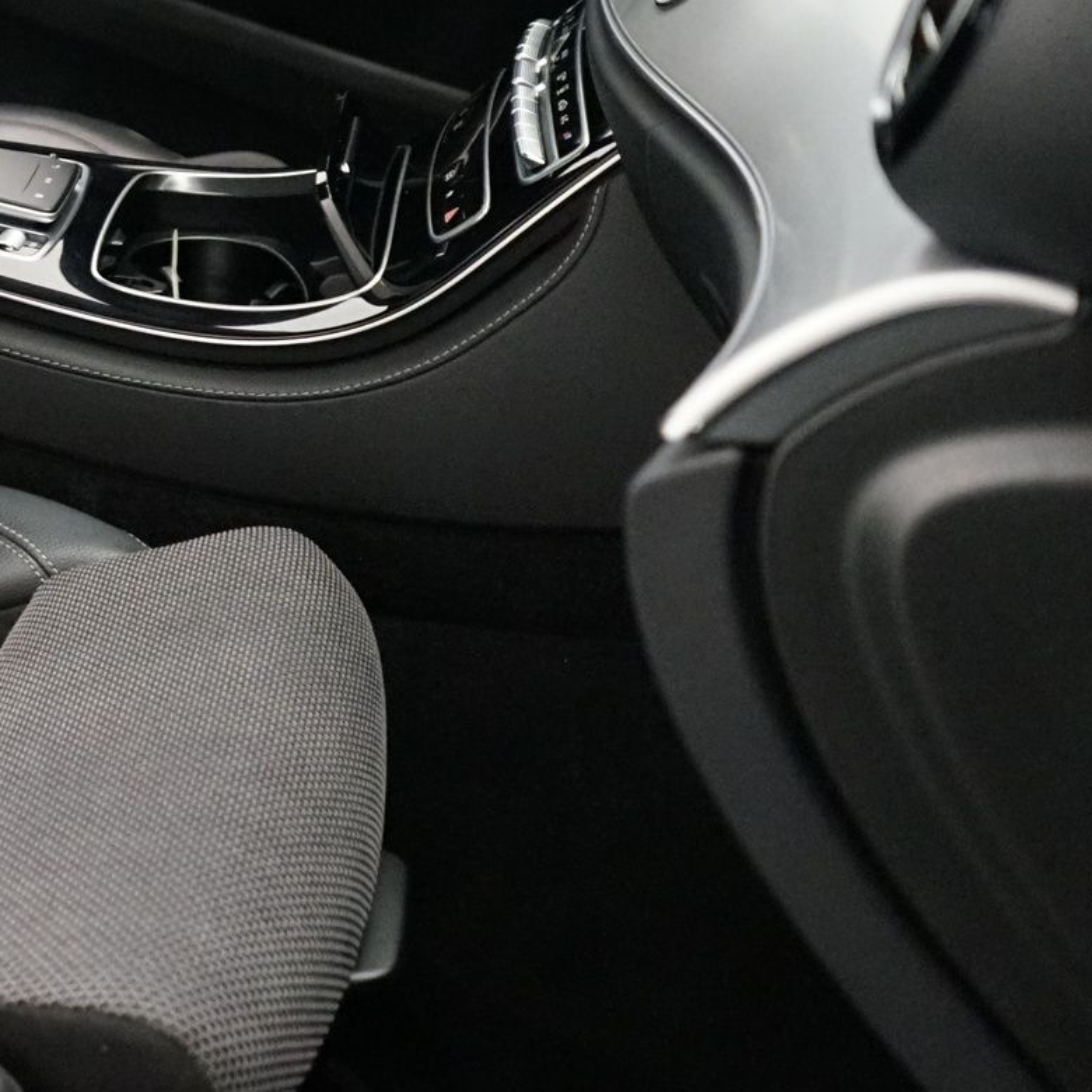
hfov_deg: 19.1
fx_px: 2820
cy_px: 156
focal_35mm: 79
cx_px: -578
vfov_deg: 21.5
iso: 5000
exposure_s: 1/160
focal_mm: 29
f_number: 3.5
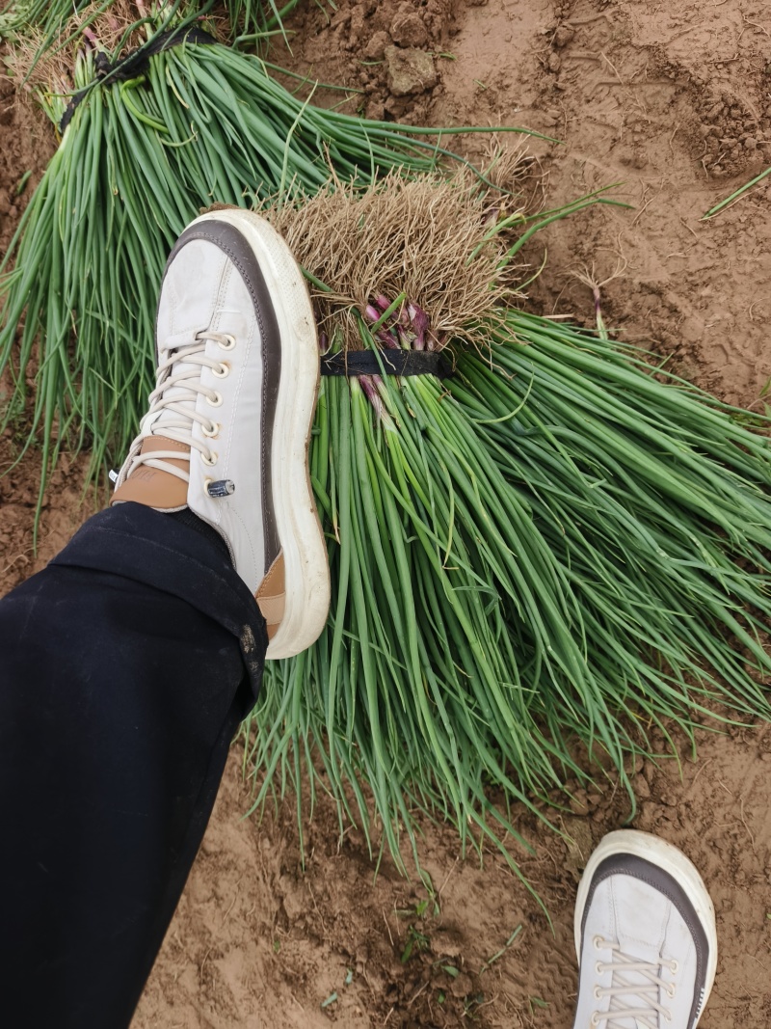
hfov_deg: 58.9
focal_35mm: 23
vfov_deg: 73.9
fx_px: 683
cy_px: 514
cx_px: 386
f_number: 1.75
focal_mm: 5.5
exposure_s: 1/442
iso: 458
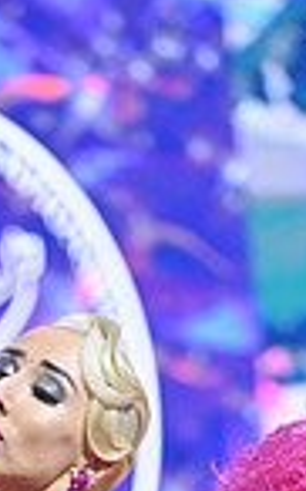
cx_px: -45
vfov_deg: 3.8
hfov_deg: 2.4
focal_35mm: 546
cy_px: 942
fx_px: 7300
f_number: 4.5
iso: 4000
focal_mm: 135
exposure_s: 1/400
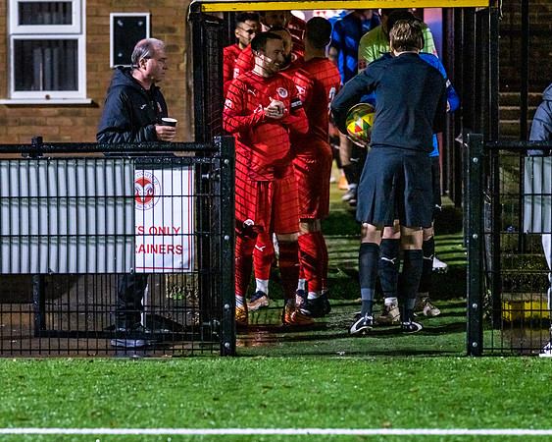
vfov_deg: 8.0
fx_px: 3166
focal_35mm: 194
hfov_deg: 10.0
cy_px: 277
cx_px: 169
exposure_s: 1/640
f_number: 2.5
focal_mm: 135
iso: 8000
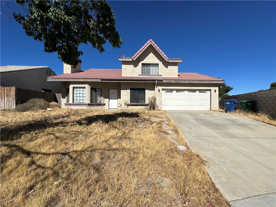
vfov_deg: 85.7
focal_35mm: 14
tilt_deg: +0.8
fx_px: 112
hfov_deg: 102.1
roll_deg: -0.4
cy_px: 104
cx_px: 138
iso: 50
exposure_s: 1/4831
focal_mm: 2.22
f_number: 2.2
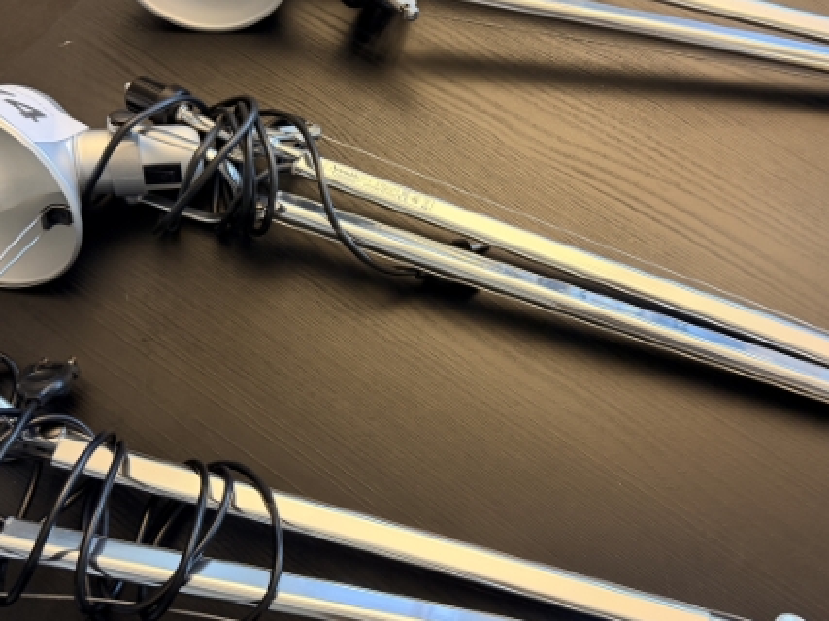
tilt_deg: -65.9
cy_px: 291
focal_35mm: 36
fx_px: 862
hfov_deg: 51.4
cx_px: 419
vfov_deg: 39.6
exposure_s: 1/50
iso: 320
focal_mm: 6.76
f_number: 1.78
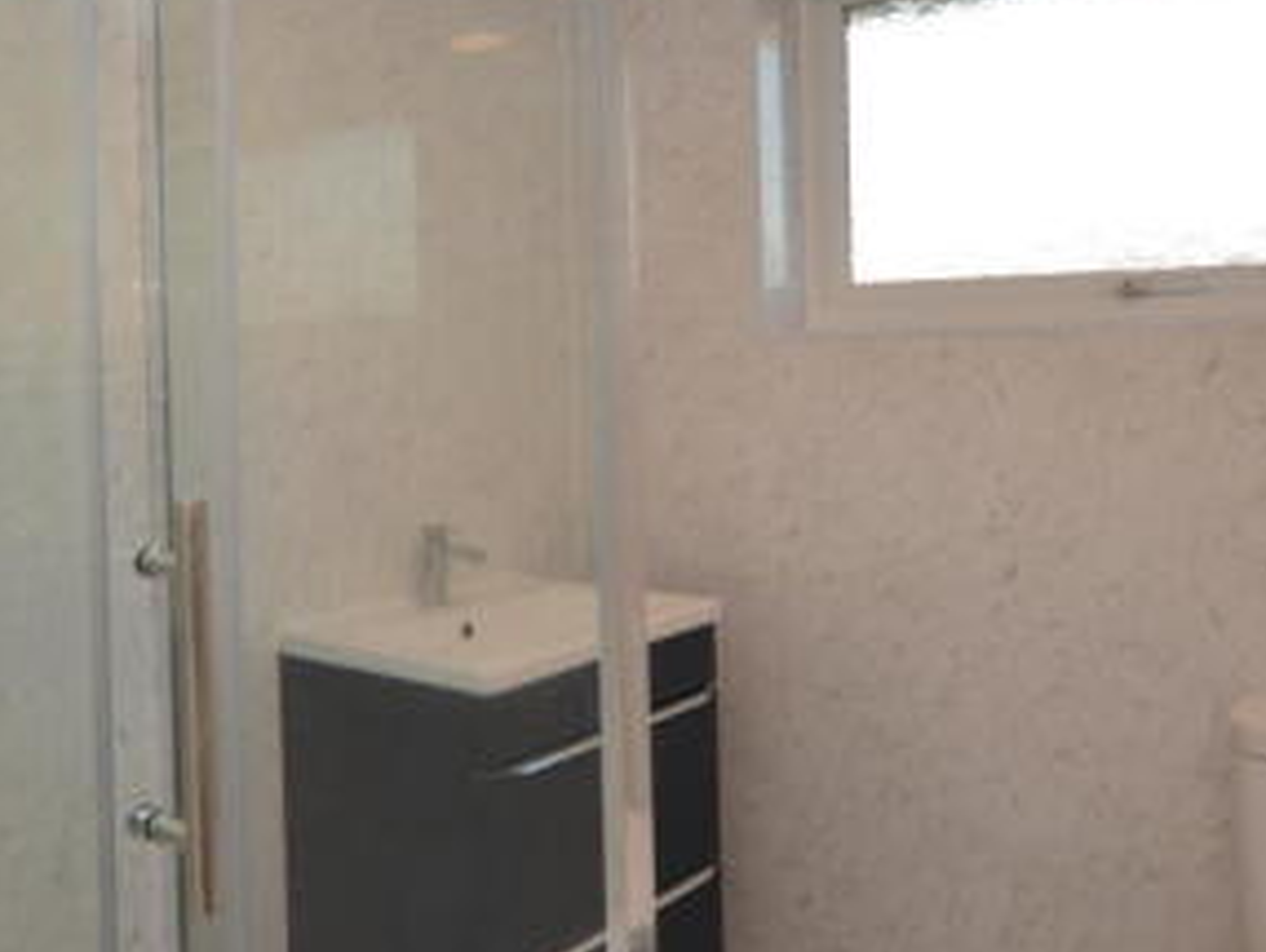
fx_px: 1208
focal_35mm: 33
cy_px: 332
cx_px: 487
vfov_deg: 42.5
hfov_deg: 54.8
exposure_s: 1/80
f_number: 4.5
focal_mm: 10
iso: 400
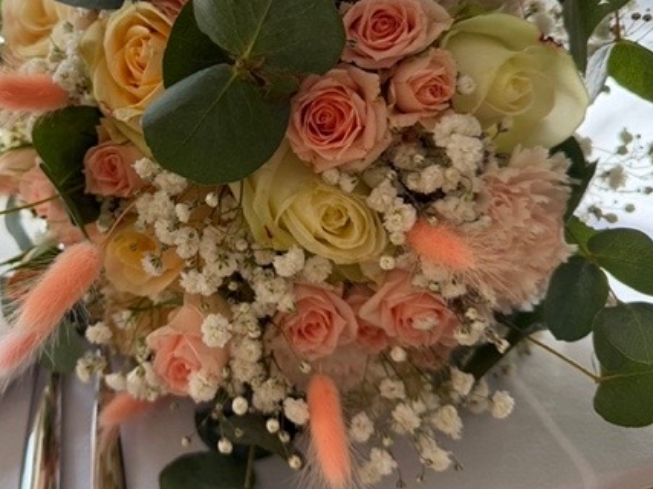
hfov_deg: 50.2
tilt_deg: -33.3
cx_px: 205
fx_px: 679
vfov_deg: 39.1
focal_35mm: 36
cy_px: 154
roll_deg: +1.4
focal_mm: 6.76
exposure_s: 1/607
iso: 100
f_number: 1.78
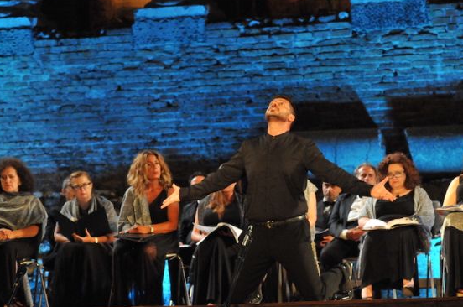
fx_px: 2793
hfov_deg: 9.5
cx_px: 258
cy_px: 139
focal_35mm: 218
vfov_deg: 6.3
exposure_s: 1/100
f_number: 5.6
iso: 3200
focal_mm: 125
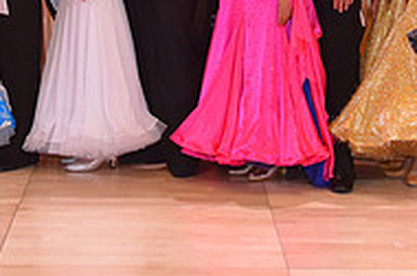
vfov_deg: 8.7
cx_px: 72
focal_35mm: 153
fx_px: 1769
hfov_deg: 13.4
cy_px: -128
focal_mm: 50
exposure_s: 1/250
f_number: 4.5
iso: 2000
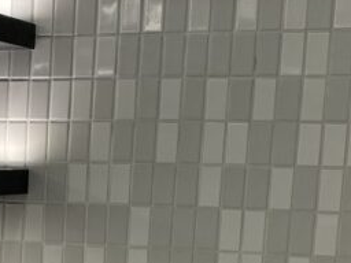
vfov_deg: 11.1
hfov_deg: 14.3
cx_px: -152
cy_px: 360
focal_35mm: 130
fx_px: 1318
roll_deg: -1.2
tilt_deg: -8.6
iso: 64
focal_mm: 4.2
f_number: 1.6
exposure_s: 1/120
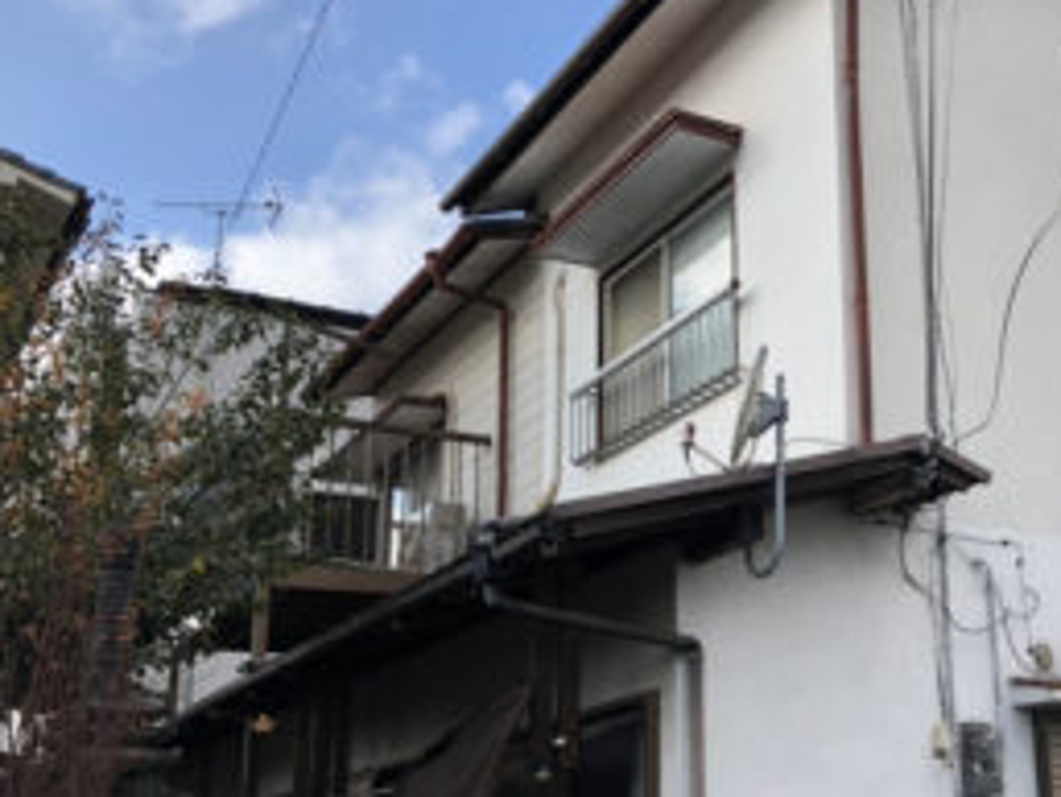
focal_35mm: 49
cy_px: 510
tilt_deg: +14.0
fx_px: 1503
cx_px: 859
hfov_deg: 37.4
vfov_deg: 29.6
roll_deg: +2.7
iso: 20
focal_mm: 4
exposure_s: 1/1066
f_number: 1.8
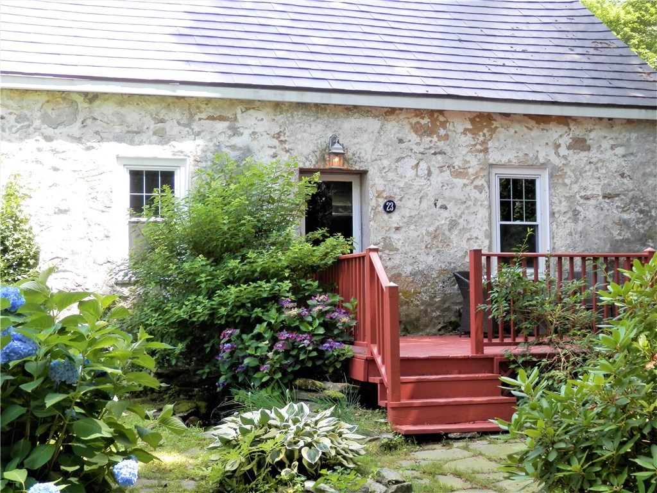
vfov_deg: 29.7
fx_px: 930
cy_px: 246
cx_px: 328
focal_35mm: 49
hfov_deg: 38.9
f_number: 4
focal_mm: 8.9
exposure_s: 1/100
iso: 80
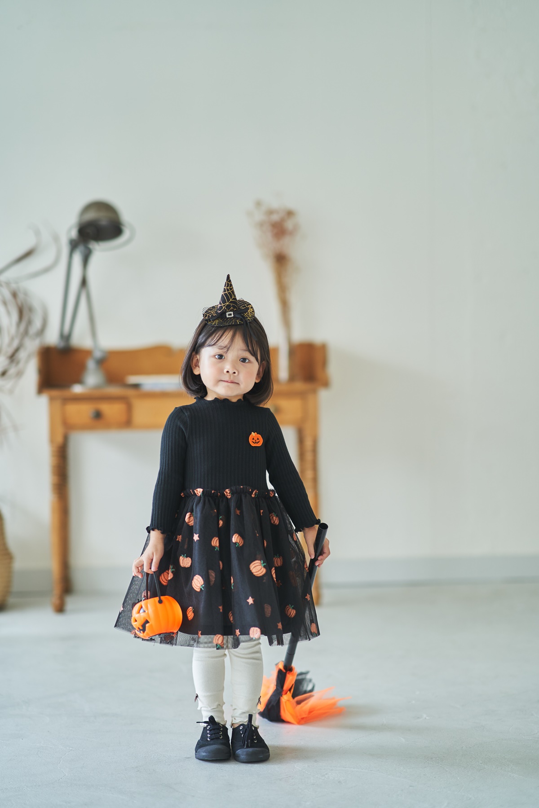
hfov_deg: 16.1
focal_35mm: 85
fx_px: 1909
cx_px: 270
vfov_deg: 23.9
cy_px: 404
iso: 250
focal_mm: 85
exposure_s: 1/250
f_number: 1.4
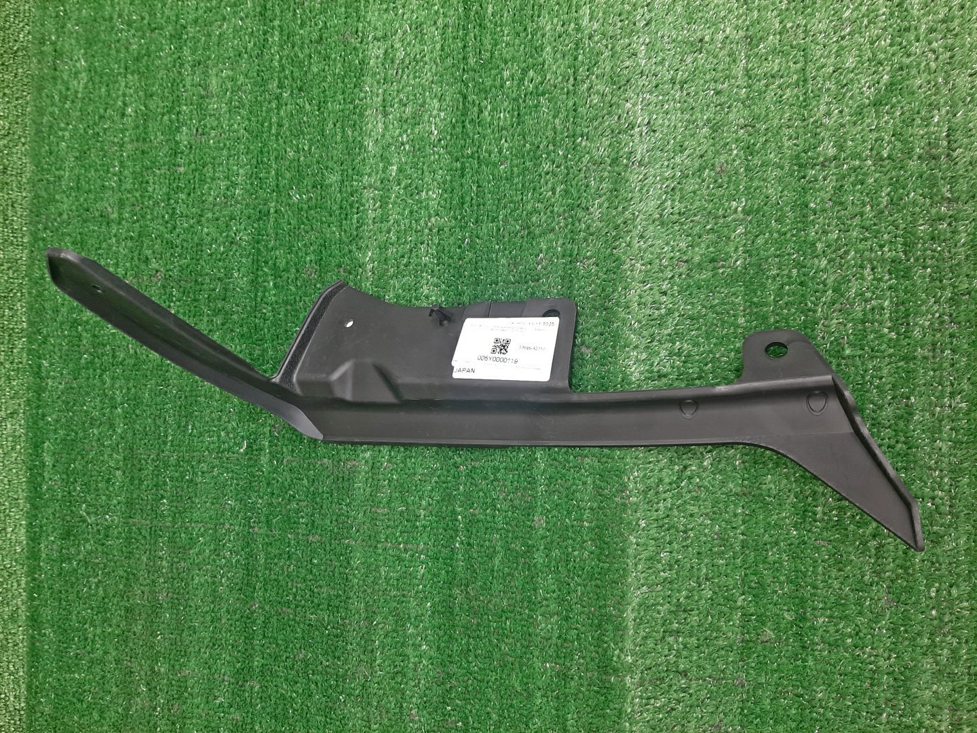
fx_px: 734
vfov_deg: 53.1
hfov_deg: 67.3
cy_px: 366
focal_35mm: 26
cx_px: 488
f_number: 1.7
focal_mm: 3.93
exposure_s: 1/50
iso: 69
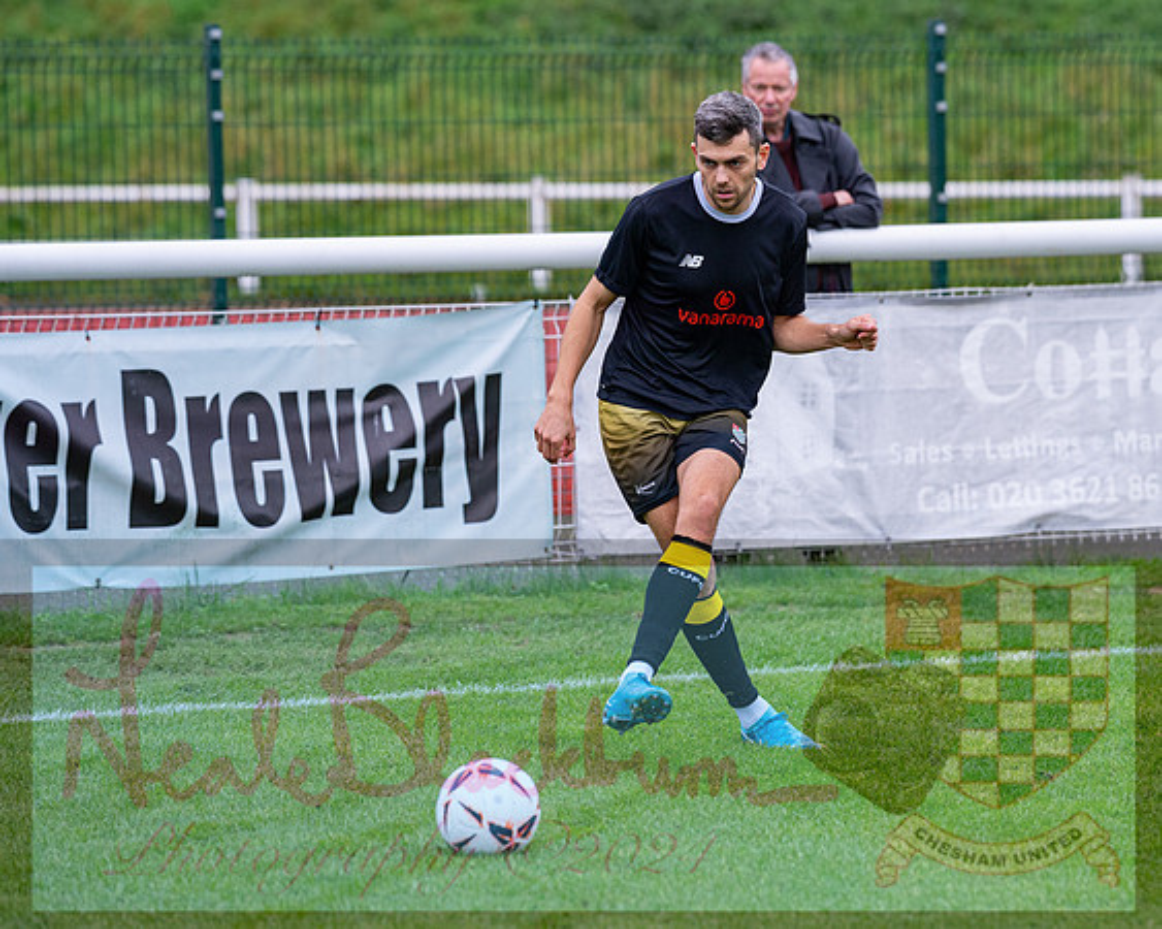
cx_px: 753
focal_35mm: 185
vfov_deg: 8.3
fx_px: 6361
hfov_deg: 10.4
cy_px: 378
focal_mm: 135
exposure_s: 1/1250
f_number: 2.8
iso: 640
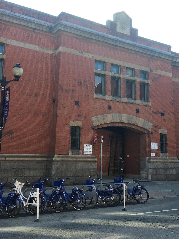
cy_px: 119
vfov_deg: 47.9
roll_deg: -1.6
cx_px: 104
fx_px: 269
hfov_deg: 36.7
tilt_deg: +8.5
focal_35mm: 39
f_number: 2.2
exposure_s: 1/250
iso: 25
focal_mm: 4.15
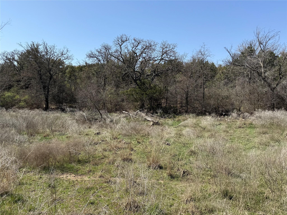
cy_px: 108
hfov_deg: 71.6
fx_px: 199
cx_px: 144
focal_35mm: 24
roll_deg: +0.2
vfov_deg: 56.8
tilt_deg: -0.8
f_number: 1.78
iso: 80
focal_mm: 6.76
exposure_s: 1/3584
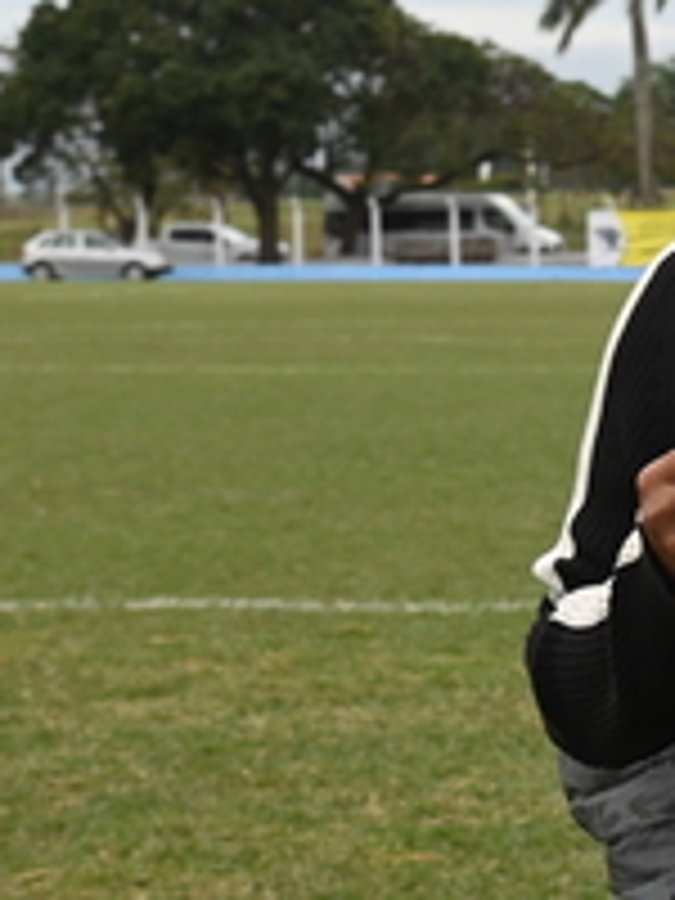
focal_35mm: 164
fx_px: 4264
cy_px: 659
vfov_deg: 12.0
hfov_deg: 8.5
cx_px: 1458
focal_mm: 38
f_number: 5.6
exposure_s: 1/250
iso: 200
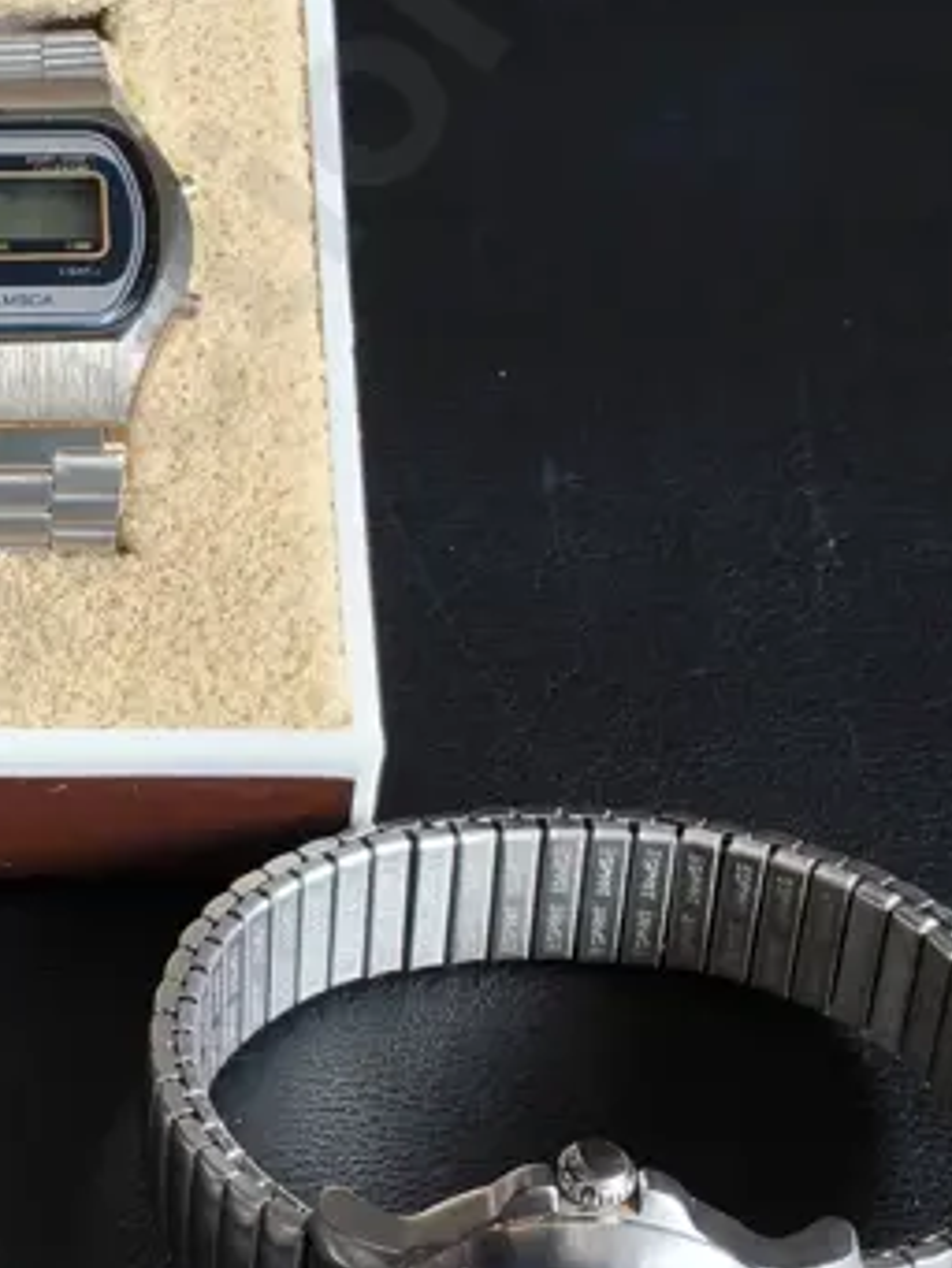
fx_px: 2968
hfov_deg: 17.6
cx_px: -93
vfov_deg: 24.1
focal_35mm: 81
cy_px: 725
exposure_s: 1/100
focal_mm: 2.87
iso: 64
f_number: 2
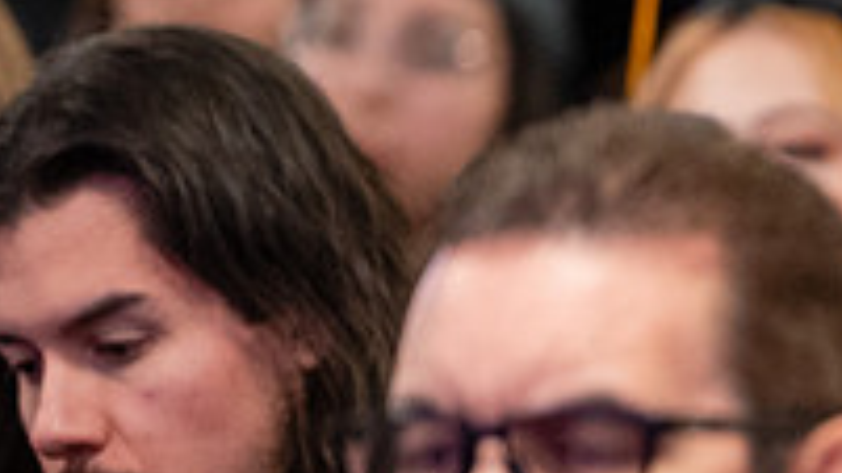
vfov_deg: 1.8
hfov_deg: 3.1
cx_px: 1497
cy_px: 422
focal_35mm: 692
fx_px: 15448
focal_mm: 180
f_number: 2.8
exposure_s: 1/160
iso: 2500
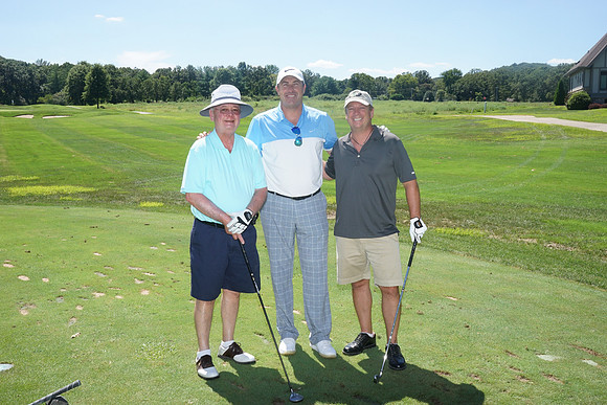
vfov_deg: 35.1
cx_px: 304
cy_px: 202
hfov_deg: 50.7
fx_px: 641
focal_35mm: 38
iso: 800
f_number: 18
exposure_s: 1/250
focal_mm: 38
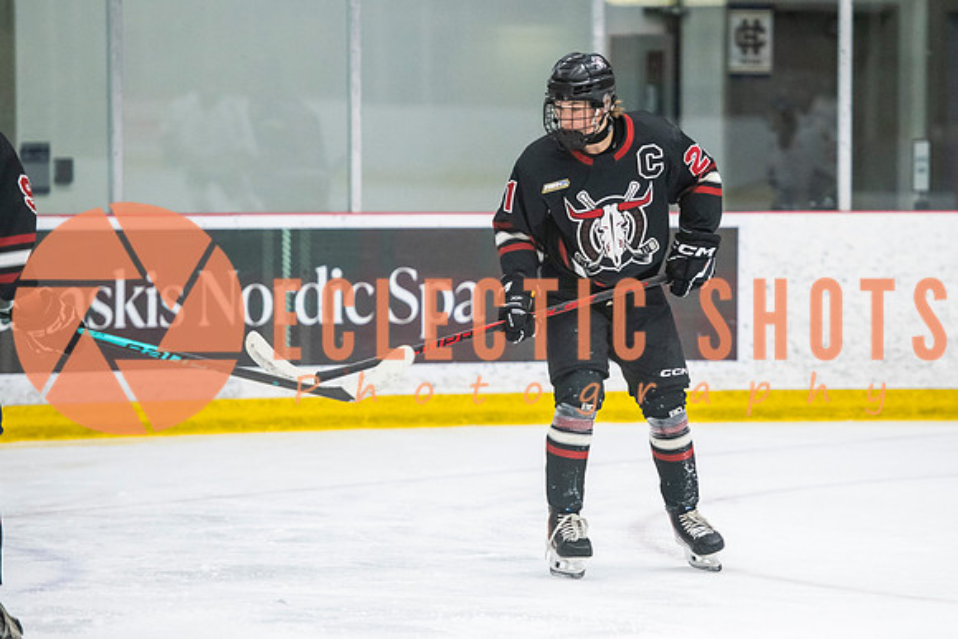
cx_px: 602
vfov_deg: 6.2
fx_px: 5947
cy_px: 332
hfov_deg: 9.2
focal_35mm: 223
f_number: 3.2
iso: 2500
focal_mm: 165
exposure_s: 1/800
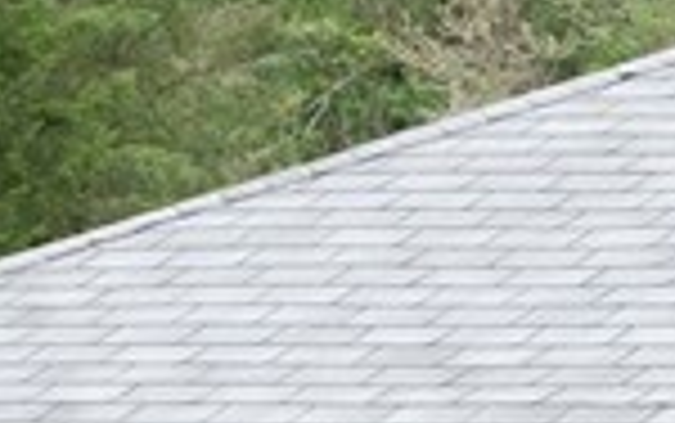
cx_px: 988
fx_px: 11206
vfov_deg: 2.2
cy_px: 824
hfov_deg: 3.4
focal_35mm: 609
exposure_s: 1/160
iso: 100
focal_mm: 55
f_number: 6.3
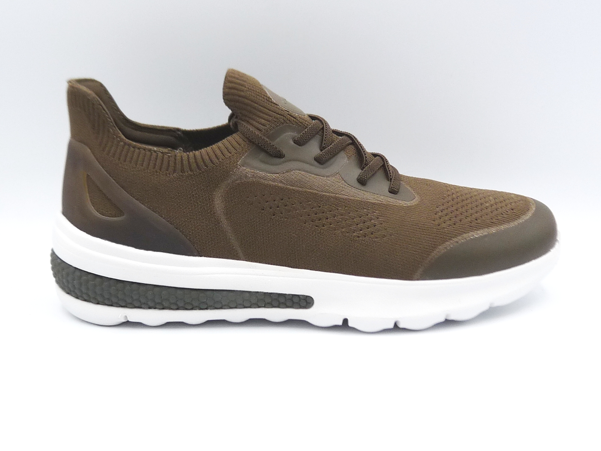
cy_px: 226
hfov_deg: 38.2
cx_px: 300
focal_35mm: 50
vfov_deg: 29.1
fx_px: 868
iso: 100
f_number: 4
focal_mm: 4.9
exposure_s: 1/160
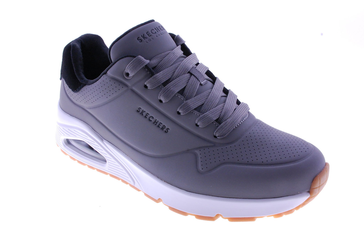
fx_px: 485
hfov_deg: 41.1
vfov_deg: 28.0
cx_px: 182
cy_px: 121
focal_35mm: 48
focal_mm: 32
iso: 800
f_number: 13
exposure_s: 1/25
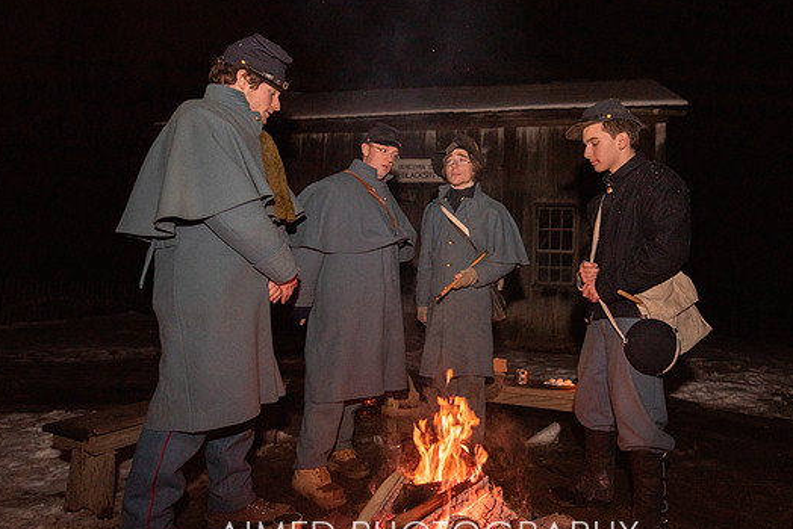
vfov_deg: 57.3
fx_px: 485
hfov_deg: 77.9
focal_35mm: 22
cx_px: 464
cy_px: 259
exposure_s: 1/200
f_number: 2.8
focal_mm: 18
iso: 800
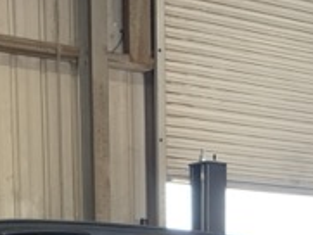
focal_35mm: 115
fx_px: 1041
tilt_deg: -11.0
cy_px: 510
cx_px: 254
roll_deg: -1.6
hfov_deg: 17.0
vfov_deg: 11.3
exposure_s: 1/60
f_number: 1.8
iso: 64
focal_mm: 4.25
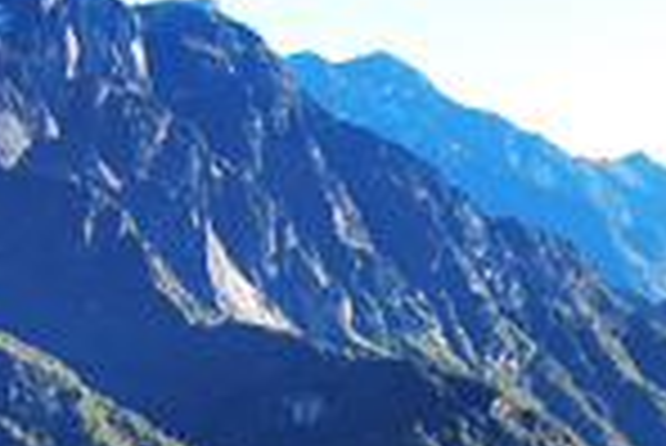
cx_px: 274
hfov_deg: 12.6
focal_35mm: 163
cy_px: 333
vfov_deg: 8.4
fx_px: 3025
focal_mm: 23
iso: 100
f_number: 6.3
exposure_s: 1/160
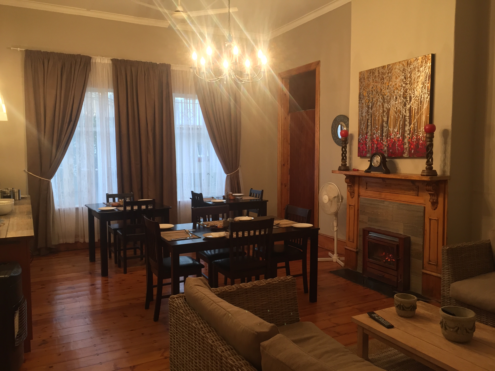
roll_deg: -0.6
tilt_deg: -4.8
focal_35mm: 29
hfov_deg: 61.7
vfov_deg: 48.2
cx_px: 248
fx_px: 415
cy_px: 186
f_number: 2.2
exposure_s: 1/33
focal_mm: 4.15
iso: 125
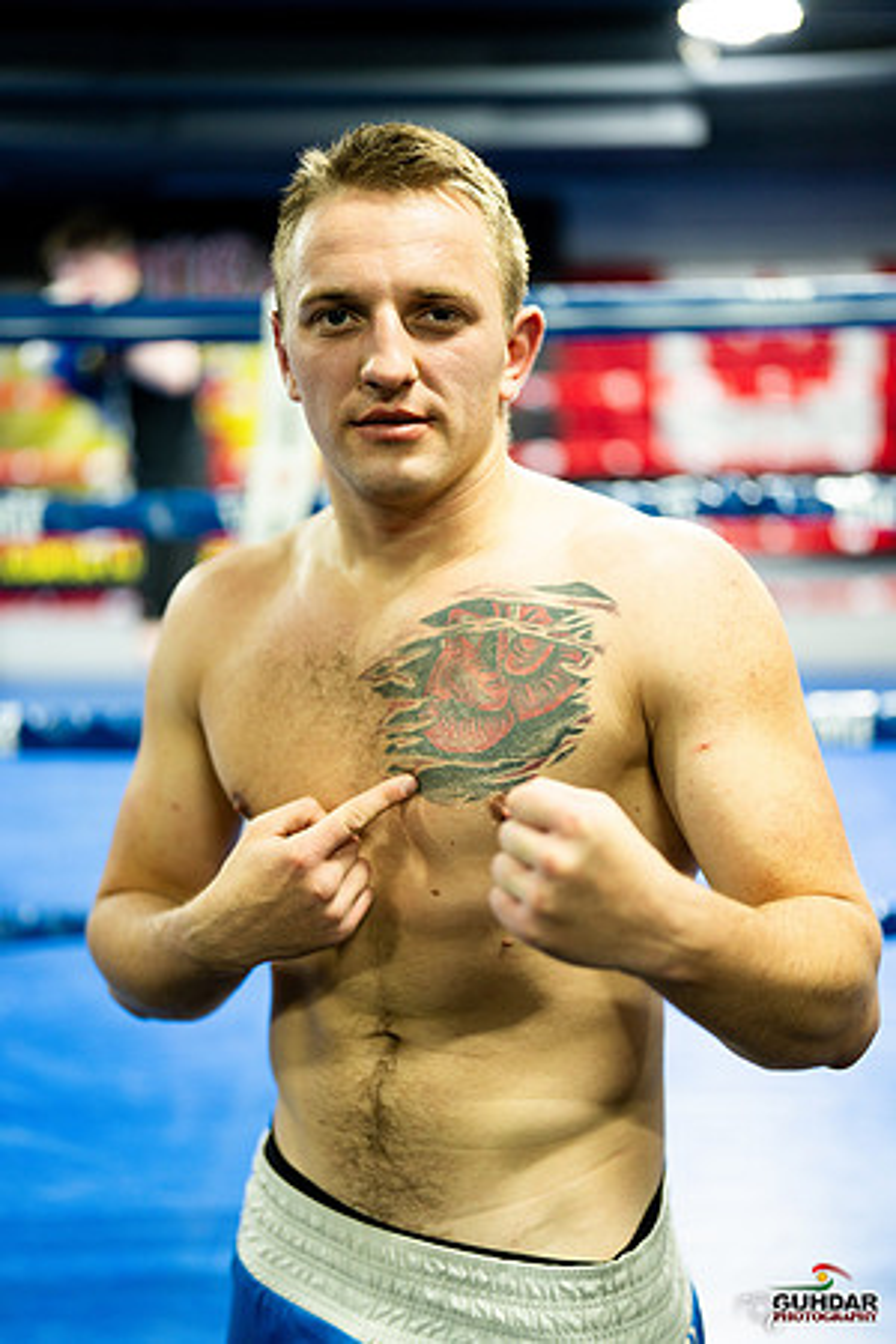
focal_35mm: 50
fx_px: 1867
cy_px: 672
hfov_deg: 27.0
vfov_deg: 39.6
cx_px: 448
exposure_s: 1/250
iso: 500
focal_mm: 50
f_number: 1.4
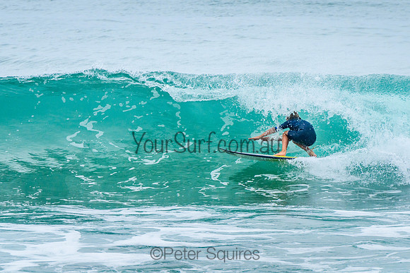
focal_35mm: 550
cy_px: 135
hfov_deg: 3.7
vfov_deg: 2.5
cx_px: 247
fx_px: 6269
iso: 500
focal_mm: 400
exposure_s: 1/2000
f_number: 9
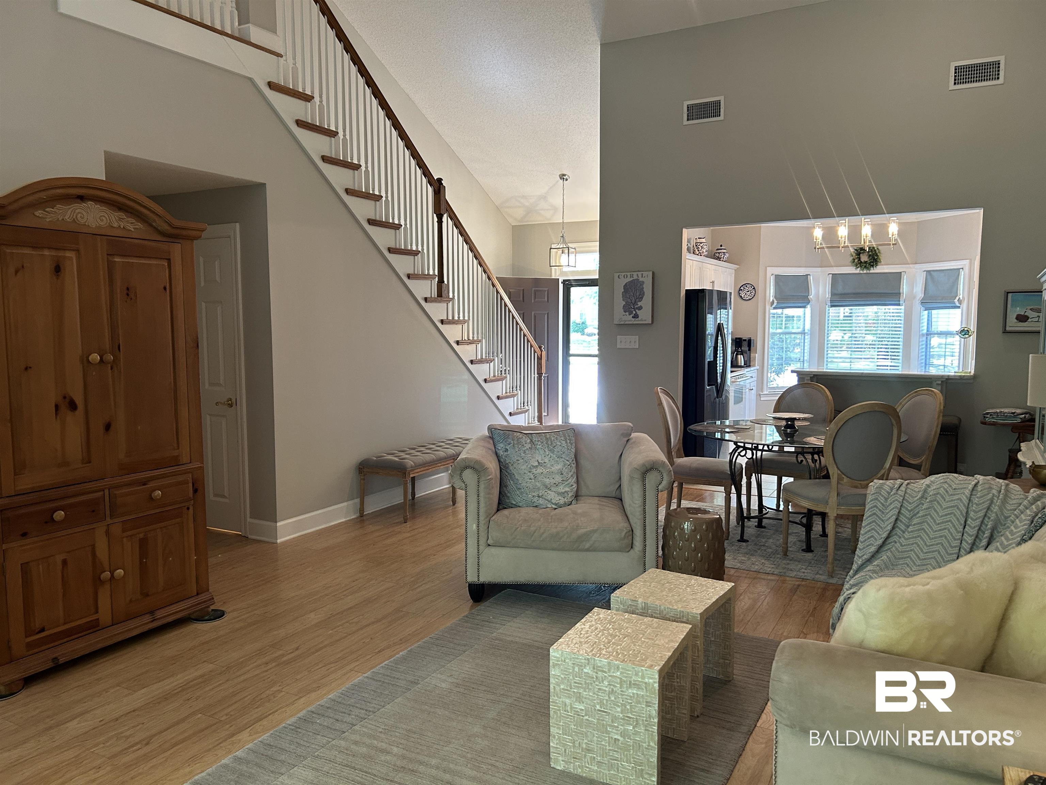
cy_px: 392
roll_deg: +0.5
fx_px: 786
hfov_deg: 67.3
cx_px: 523
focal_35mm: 26
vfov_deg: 53.1
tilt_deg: -5.7
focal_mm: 5.7
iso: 160
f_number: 1.5
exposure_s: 1/60
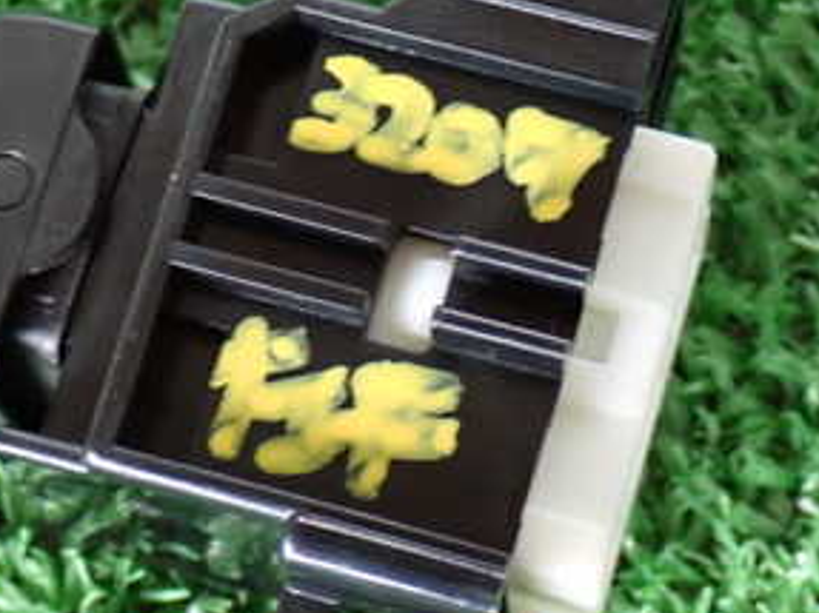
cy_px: 271
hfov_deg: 14.1
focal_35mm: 140
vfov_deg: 10.6
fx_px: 3311
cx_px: 311
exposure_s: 1/30
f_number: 3.8
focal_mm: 11.88
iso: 800
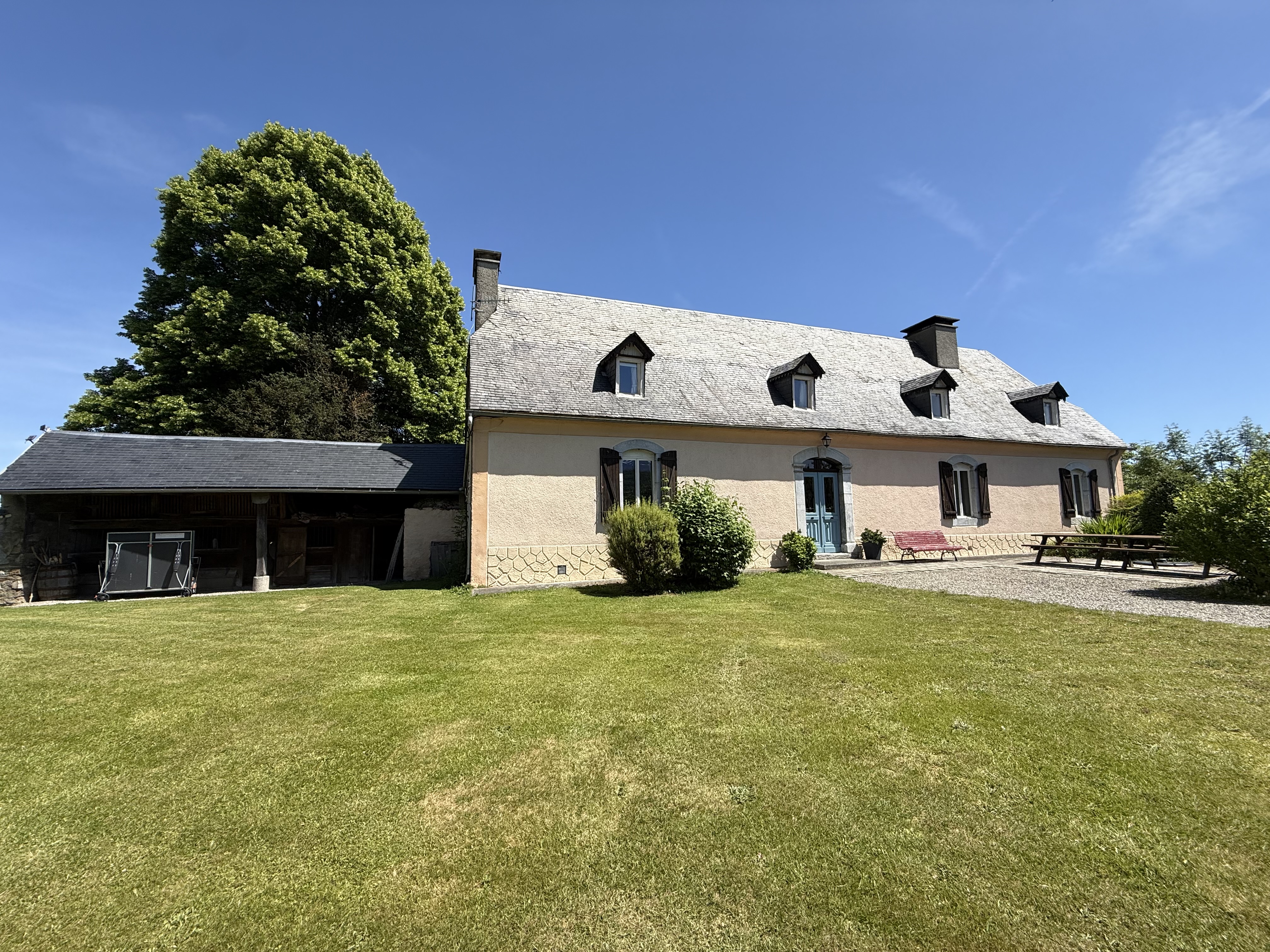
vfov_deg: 85.7
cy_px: 476
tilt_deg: +5.6
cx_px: 635
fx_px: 514
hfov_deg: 102.1
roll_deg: +0.2
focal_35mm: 14
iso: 50
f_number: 2.2
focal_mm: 2.22
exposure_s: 1/2024
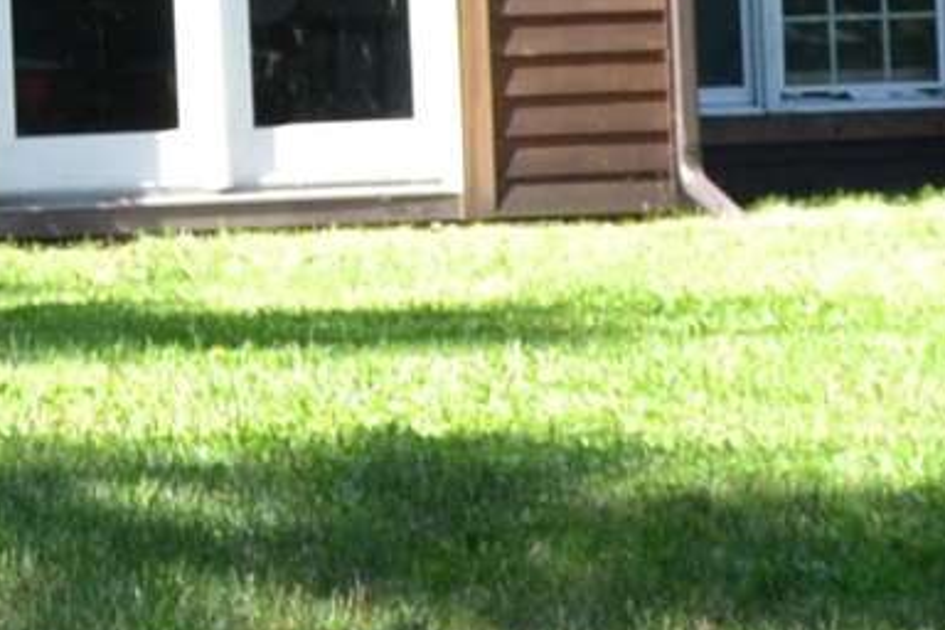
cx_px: 175
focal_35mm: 216
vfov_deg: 6.3
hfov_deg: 9.5
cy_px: -167
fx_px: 5670
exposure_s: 1/125
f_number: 5.6
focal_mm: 18
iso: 125
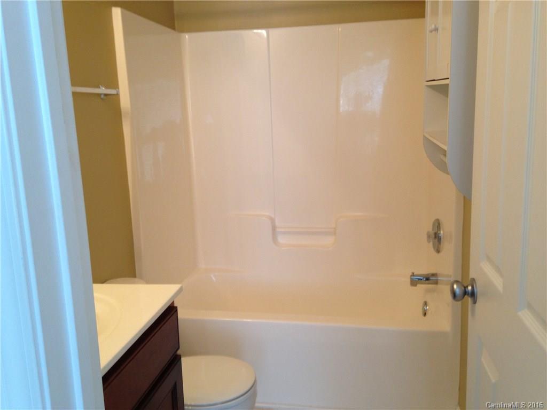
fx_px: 521
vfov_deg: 42.9
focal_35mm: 33
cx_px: 274
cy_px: 205
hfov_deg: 55.4
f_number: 2.4
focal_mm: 4.13
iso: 100
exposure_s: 1/20
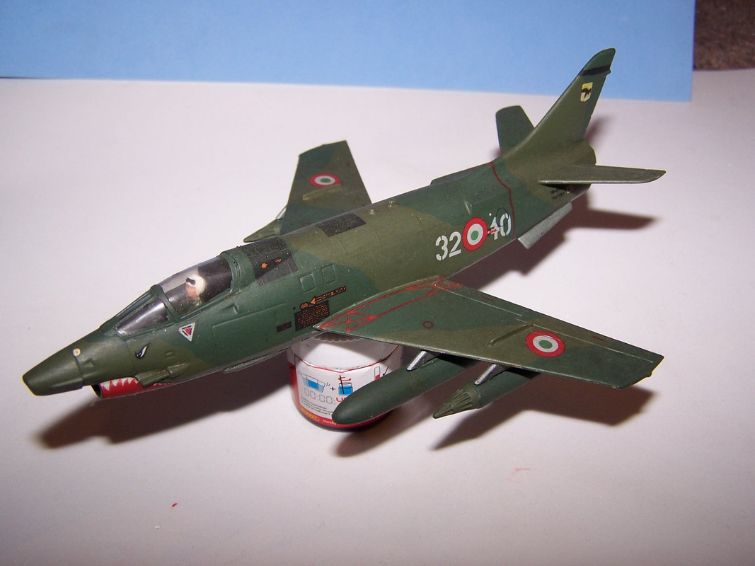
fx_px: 829
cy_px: 283
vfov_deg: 37.7
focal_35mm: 38
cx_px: 378
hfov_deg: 49.0
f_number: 2.8
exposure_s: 1/60
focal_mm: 6.3
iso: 80
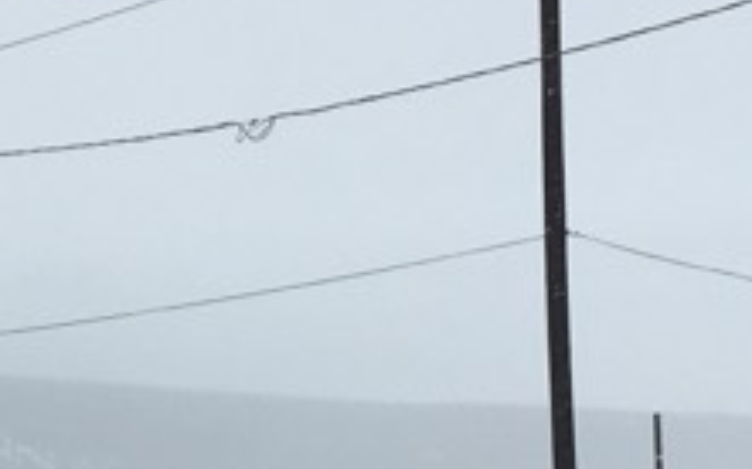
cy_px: 753
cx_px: 265
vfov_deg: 8.3
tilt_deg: -6.2
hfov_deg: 13.7
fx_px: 3135
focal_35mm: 153
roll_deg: +1.9
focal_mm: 4.15
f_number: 2.2
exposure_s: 1/1425
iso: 25
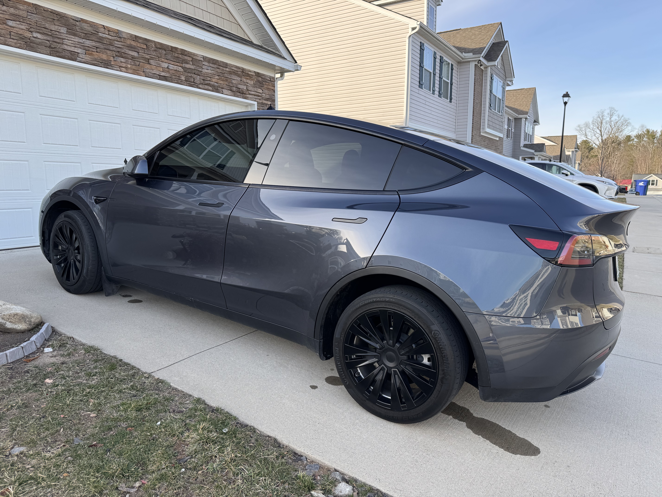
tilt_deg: -7.6
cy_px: 248
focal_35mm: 24
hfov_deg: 71.6
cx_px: 331
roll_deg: -0.3
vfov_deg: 56.8
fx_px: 459
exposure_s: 1/593
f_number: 1.78
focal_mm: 6.76
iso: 80
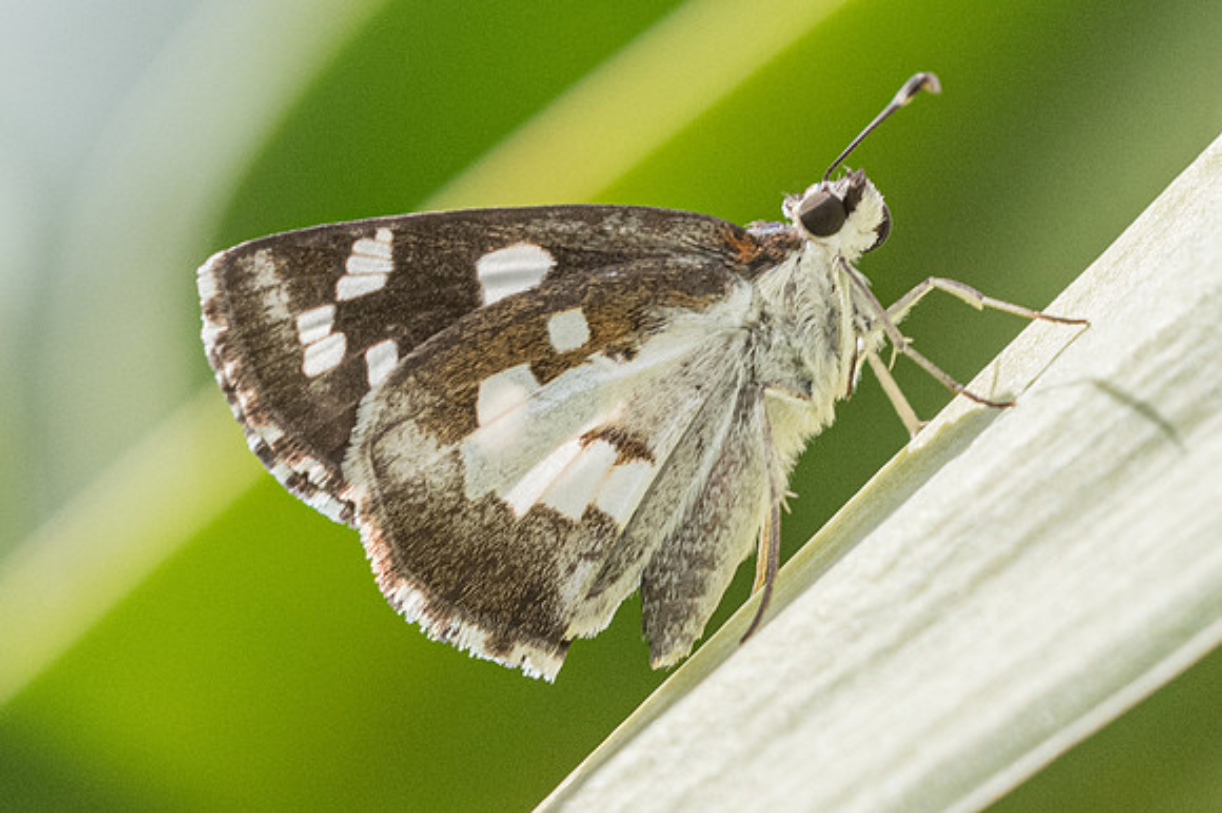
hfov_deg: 4.0
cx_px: 585
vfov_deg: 2.7
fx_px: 17317
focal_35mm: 510
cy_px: 454
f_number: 9
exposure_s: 1/500
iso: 800
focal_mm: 150
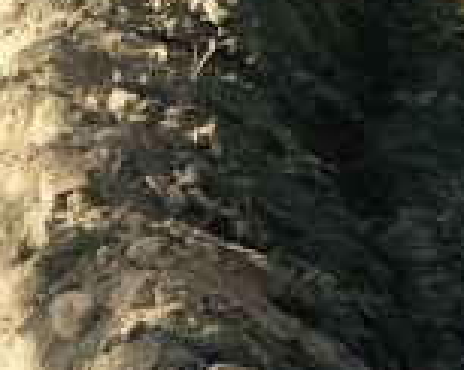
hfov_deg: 10.0
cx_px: 607
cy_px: 464
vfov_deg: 8.0
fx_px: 2606
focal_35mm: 190
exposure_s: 1/383
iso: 32
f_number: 2.2
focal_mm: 4.15
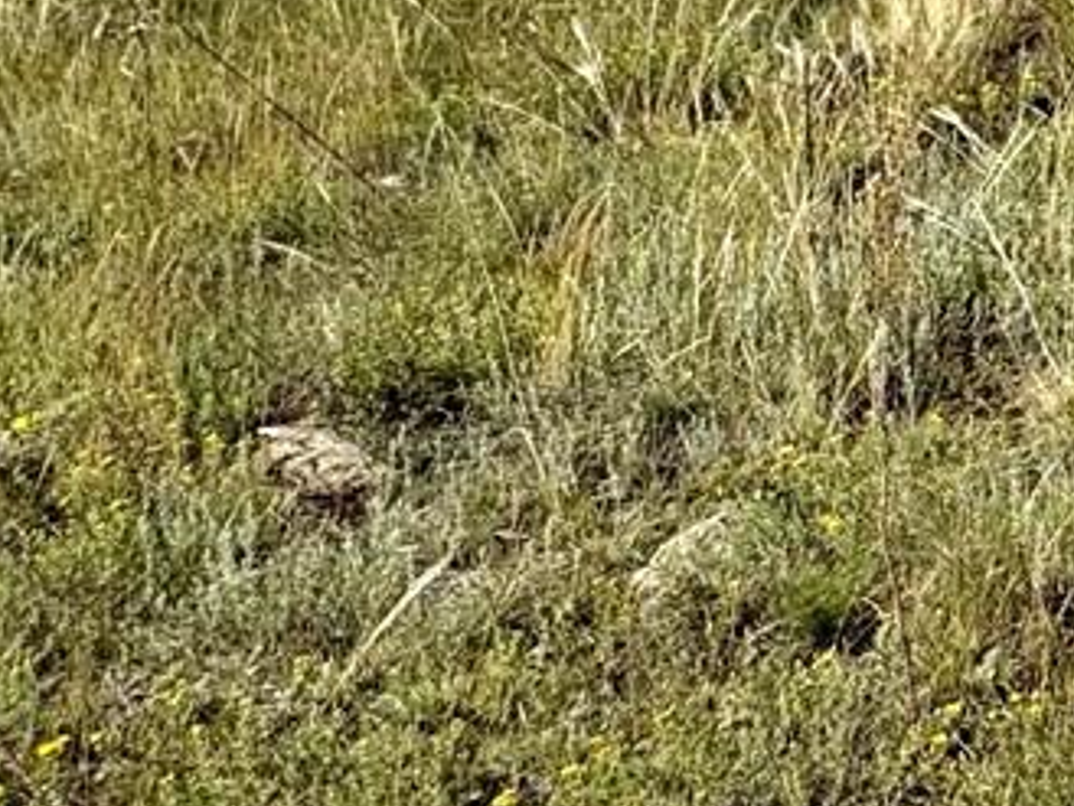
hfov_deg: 19.3
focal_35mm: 68
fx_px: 2111
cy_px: -317
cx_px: 2053
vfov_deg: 19.5
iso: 50
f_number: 2.2
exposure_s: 1/2028
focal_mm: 2.22
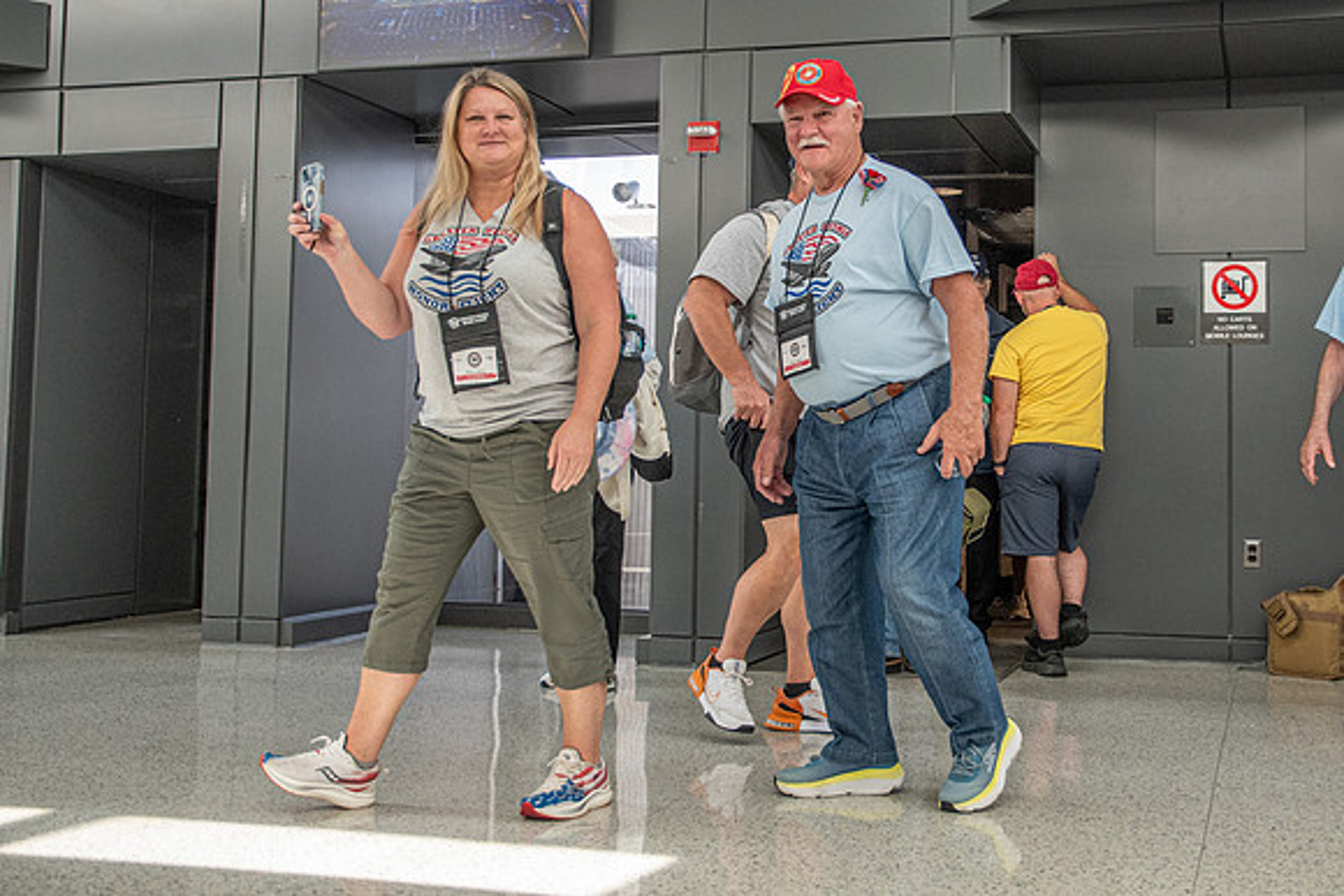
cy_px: 356
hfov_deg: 45.3
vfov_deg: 31.4
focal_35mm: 43
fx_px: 1592
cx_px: 866
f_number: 3.2
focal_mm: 22
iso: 800
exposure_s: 1/800
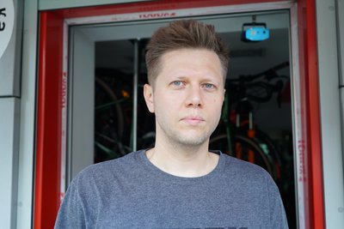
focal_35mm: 40
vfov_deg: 33.4
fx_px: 382
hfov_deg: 48.4
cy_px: 114
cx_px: 172
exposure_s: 1/160
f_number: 4
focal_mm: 40
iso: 500
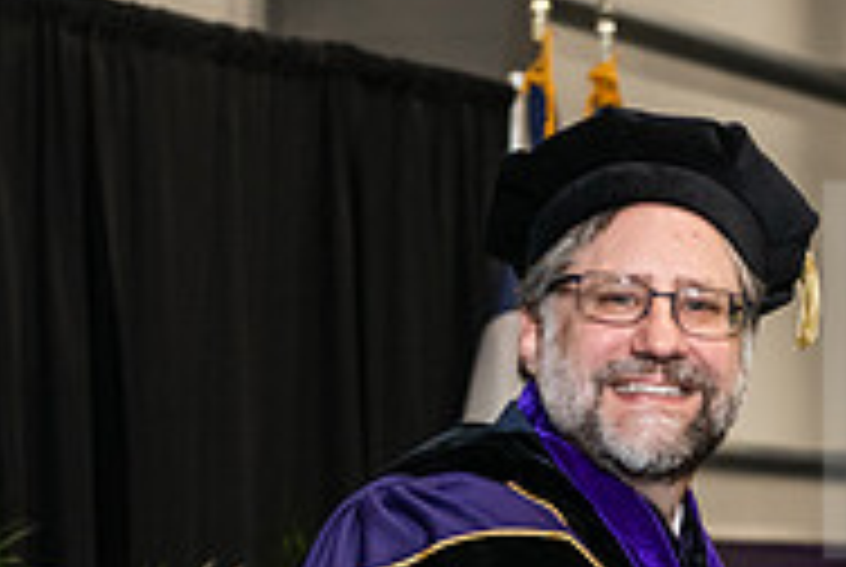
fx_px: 4496
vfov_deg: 7.1
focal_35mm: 191
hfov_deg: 10.7
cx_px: 688
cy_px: 727
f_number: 5
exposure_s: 1/200
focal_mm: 62
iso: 2500
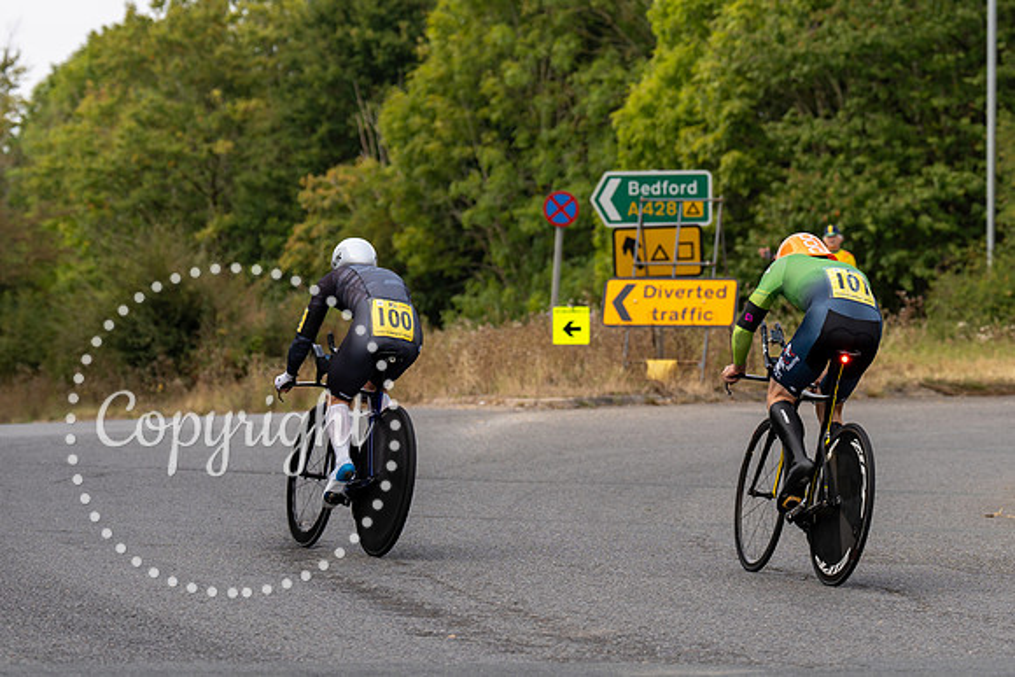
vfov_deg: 9.2
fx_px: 4210
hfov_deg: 13.7
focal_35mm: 149
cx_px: 680
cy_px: 300
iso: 250
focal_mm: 106
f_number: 4
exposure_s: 1/1000
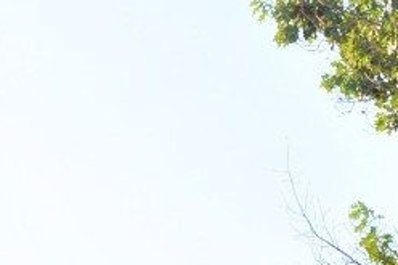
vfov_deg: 9.0
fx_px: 1547
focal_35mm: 140
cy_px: 591
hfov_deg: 14.2
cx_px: 471
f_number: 8
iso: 200
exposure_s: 1/250
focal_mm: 20
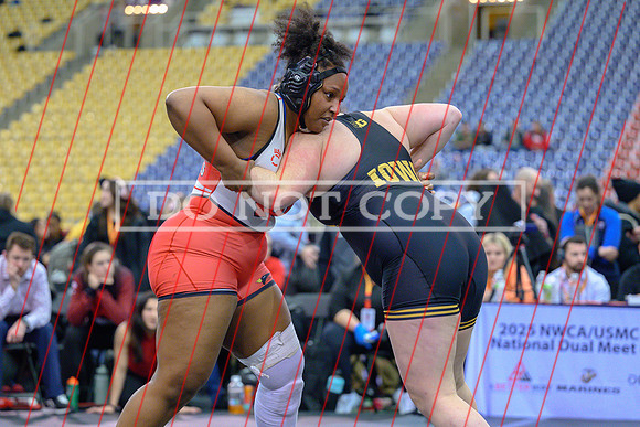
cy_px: 211
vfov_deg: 11.7
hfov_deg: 17.4
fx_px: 2090
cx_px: 261
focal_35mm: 118
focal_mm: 95
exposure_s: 1/800
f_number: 2.8
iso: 5000
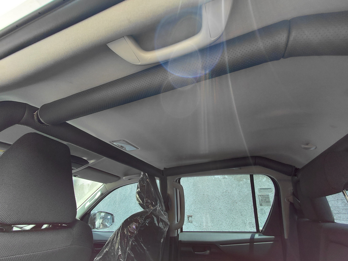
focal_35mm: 16
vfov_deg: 78.1
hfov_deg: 94.5
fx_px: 161
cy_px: 130
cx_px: 174
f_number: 2.2
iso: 64
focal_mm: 1.64
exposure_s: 1/120
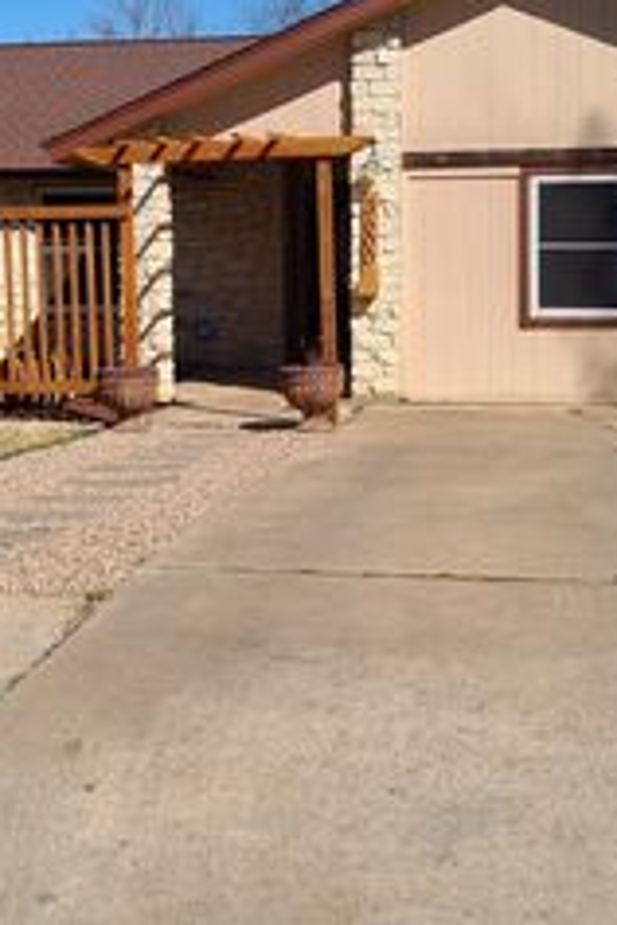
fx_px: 1465
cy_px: 318
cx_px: 277
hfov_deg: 23.8
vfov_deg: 34.8
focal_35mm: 57
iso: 40
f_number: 1.8
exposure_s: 1/3483
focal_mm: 5.4
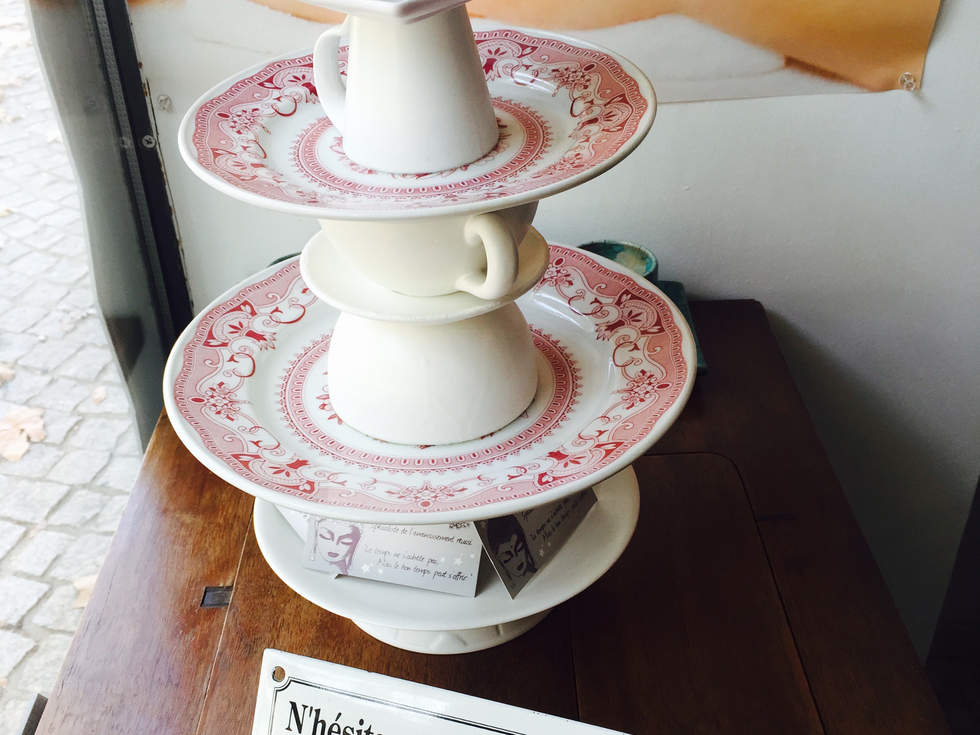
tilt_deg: -35.2
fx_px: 1104
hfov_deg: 47.9
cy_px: 447
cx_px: 487
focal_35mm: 39
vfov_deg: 36.7
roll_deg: +2.2
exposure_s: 1/60
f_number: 2.2
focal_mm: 4.15
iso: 32
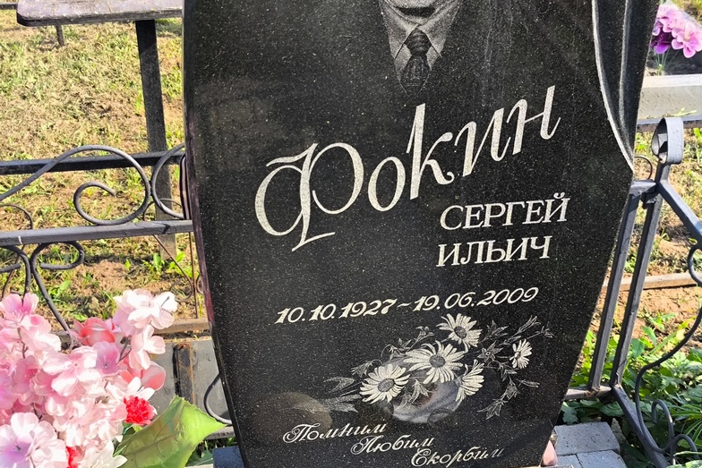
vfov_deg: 25.5
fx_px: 1034
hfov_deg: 37.5
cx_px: 348
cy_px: 239
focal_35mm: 53
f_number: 1.7
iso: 50
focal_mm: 4.71
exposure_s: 1/545
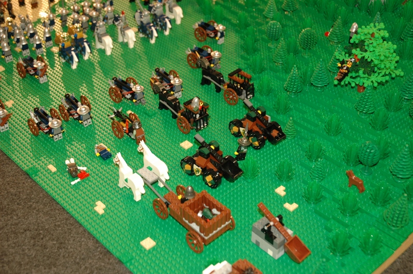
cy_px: 137
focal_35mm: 52
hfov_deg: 37.9
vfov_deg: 25.7
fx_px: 601
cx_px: 206
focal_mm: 35
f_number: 4.2
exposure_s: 1/60
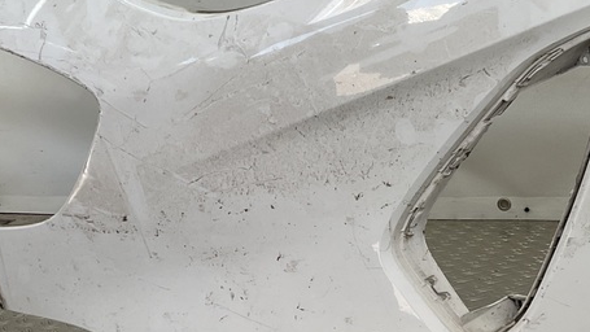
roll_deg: +4.0
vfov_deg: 17.2
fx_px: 1095
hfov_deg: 30.1
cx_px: 271
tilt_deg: -10.2
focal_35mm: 70
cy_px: 184
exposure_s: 1/232
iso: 16
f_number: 1.8
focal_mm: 3
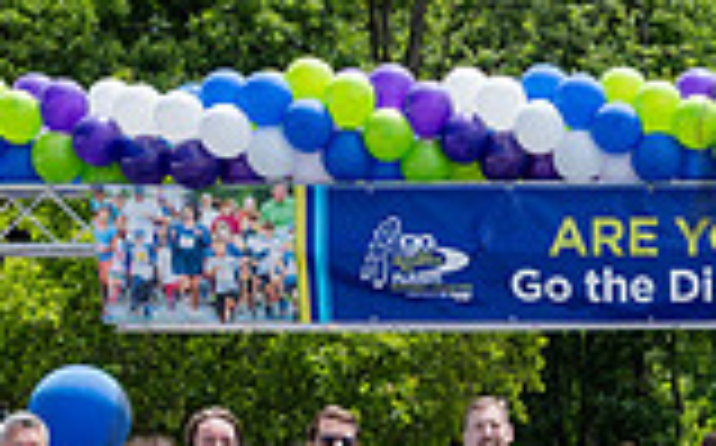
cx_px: 813
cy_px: 645
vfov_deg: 9.3
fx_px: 2670
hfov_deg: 14.9
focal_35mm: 137
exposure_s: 1/640
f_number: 7.1
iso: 400
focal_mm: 31
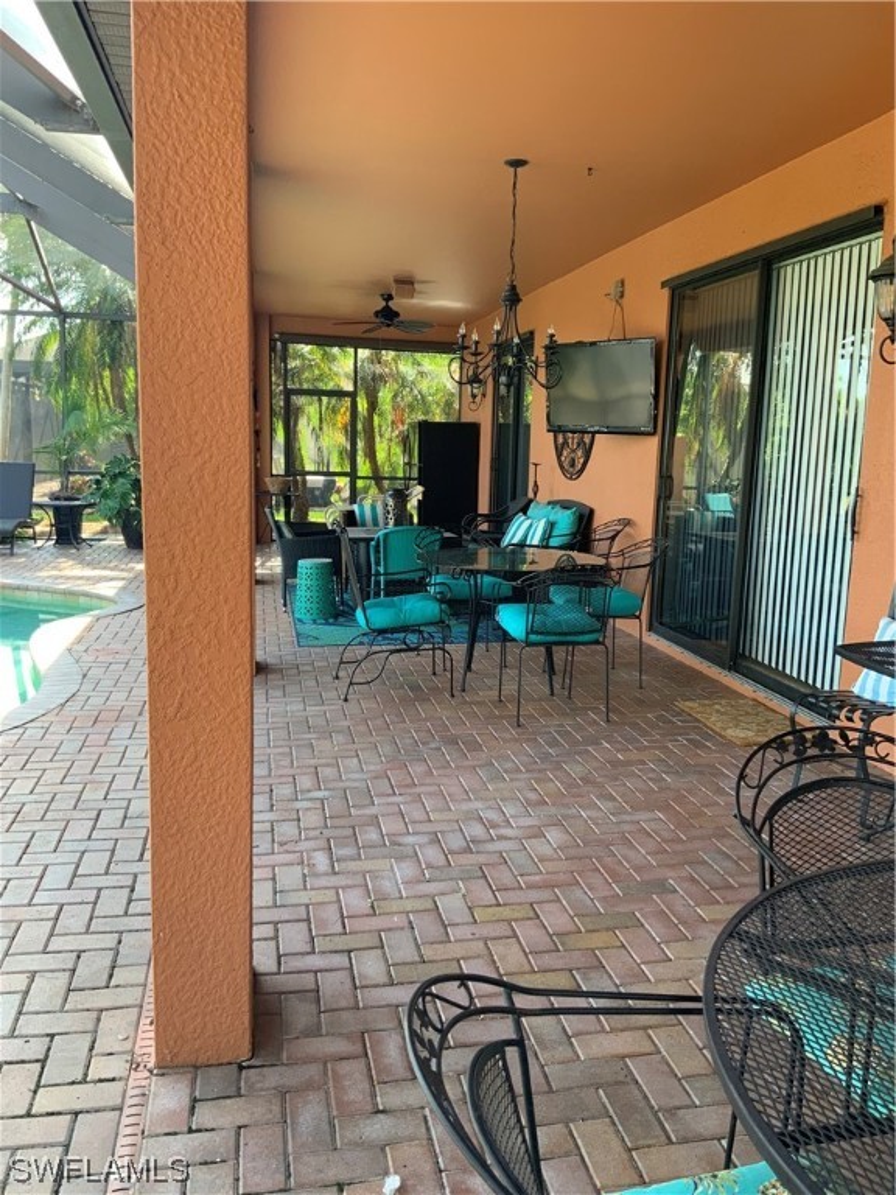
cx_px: 448
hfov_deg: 48.2
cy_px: 598
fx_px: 1001
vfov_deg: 61.7
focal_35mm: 29
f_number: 1.8
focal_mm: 3
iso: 64
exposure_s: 1/120
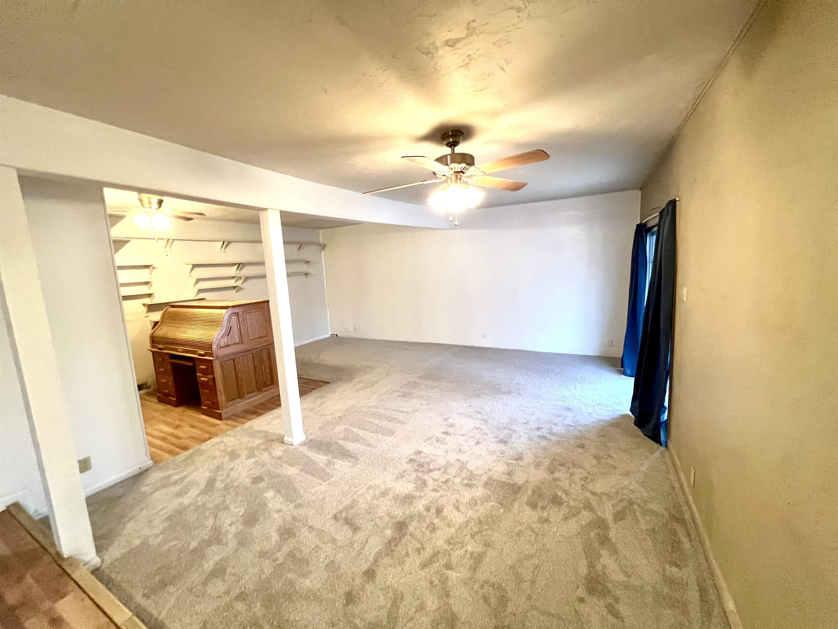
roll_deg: +3.8
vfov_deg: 89.9
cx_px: 419
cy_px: 314
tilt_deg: -8.3
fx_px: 315
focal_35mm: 13
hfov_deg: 106.2
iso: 400
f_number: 1.8
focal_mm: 1.57
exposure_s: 1/60
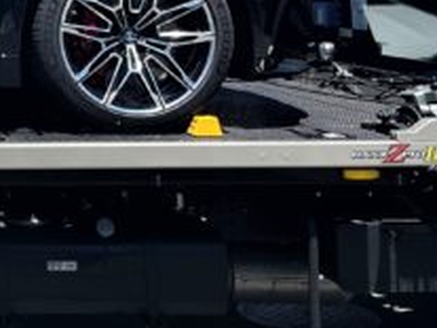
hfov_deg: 17.9
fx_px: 1173
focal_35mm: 93
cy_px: -79
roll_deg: +0.7
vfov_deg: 15.2
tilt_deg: +2.0
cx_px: -289
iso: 50
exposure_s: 1/2062
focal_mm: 5.1
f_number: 1.6
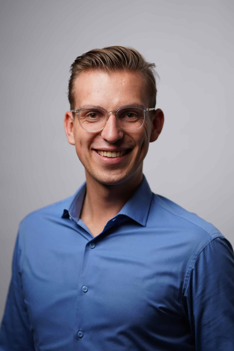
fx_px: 1238
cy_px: 176
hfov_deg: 10.8
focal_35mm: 127
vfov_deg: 16.1
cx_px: 117
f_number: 1.4
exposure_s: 1/125
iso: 100
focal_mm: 85
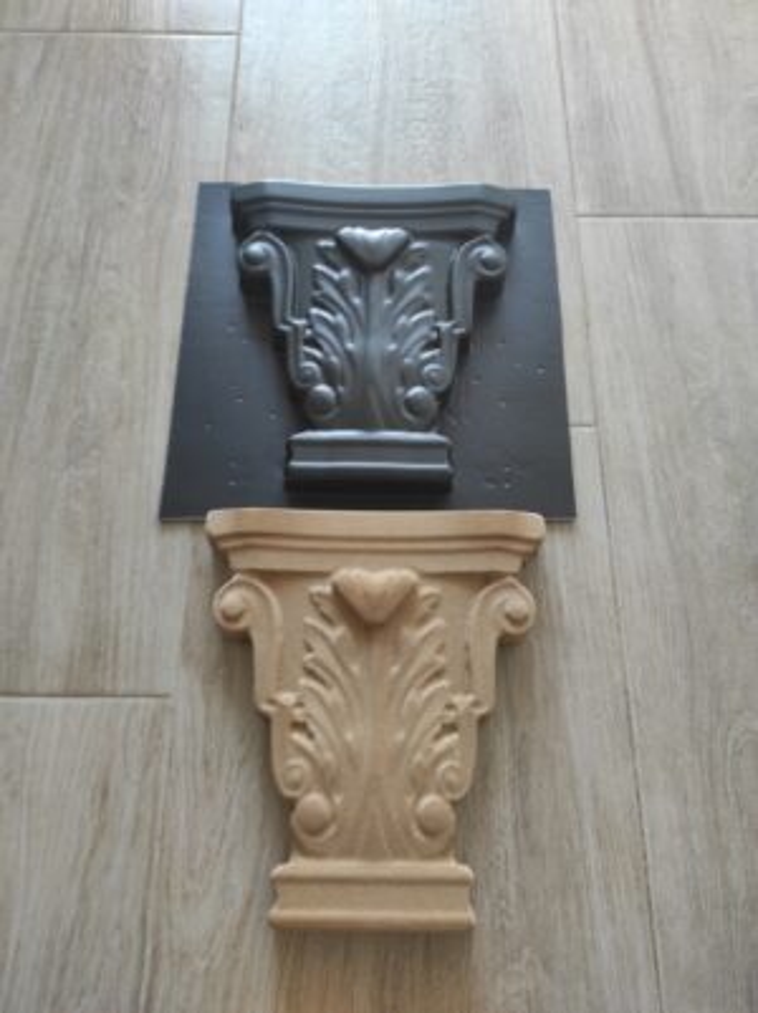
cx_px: 379
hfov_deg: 54.8
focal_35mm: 25
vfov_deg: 69.4
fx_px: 731
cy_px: 506
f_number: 1.89
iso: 192
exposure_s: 1/100
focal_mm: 5.43
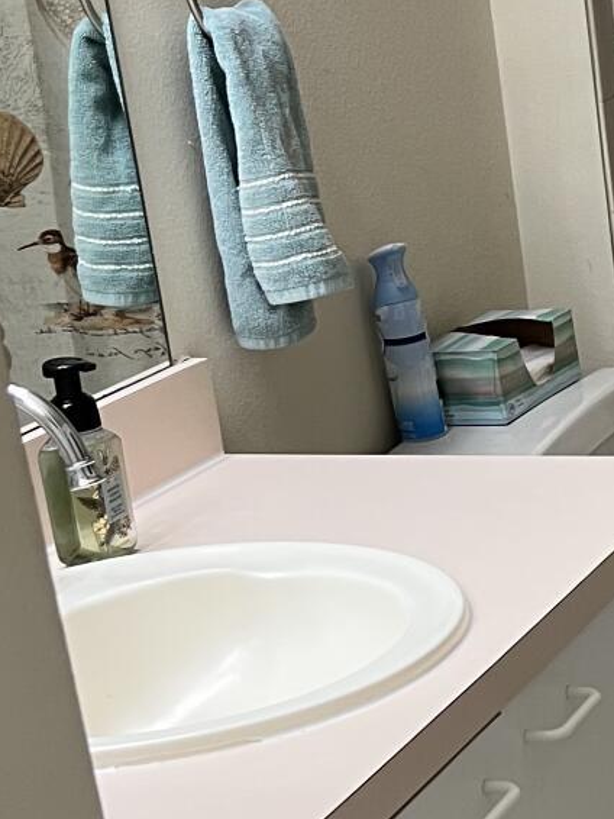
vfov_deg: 21.1
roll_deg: +4.1
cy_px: 602
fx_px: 2175
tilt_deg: -19.9
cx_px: 922
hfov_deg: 14.9
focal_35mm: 92
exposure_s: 1/60
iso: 80
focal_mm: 5.7
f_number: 1.5
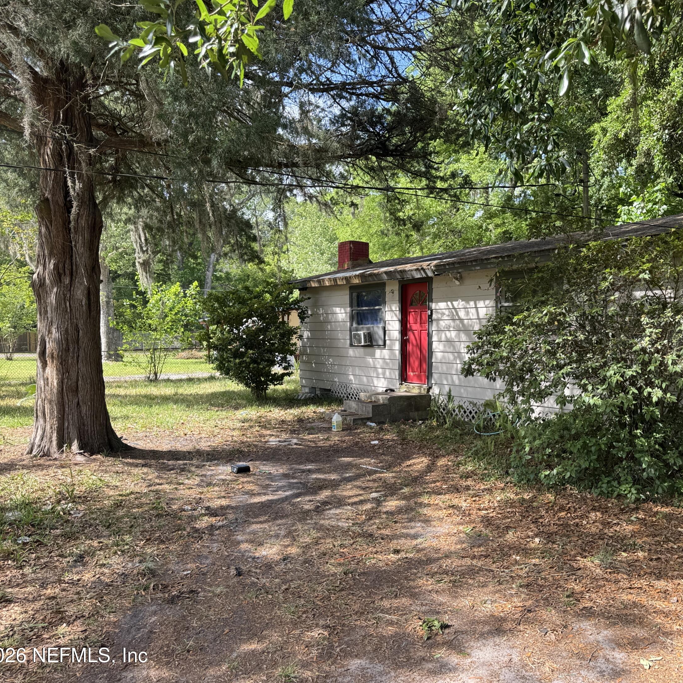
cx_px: 434
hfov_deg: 54.9
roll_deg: -0.6
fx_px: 647
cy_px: 337
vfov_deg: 55.6
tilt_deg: -1.2
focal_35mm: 29
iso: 80
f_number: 1.78
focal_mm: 6.76
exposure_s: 1/773
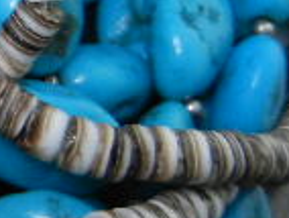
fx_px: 1129
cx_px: -201
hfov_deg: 13.4
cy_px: -18
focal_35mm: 135
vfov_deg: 10.9
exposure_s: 1/30
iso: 614
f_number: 7
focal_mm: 5.4
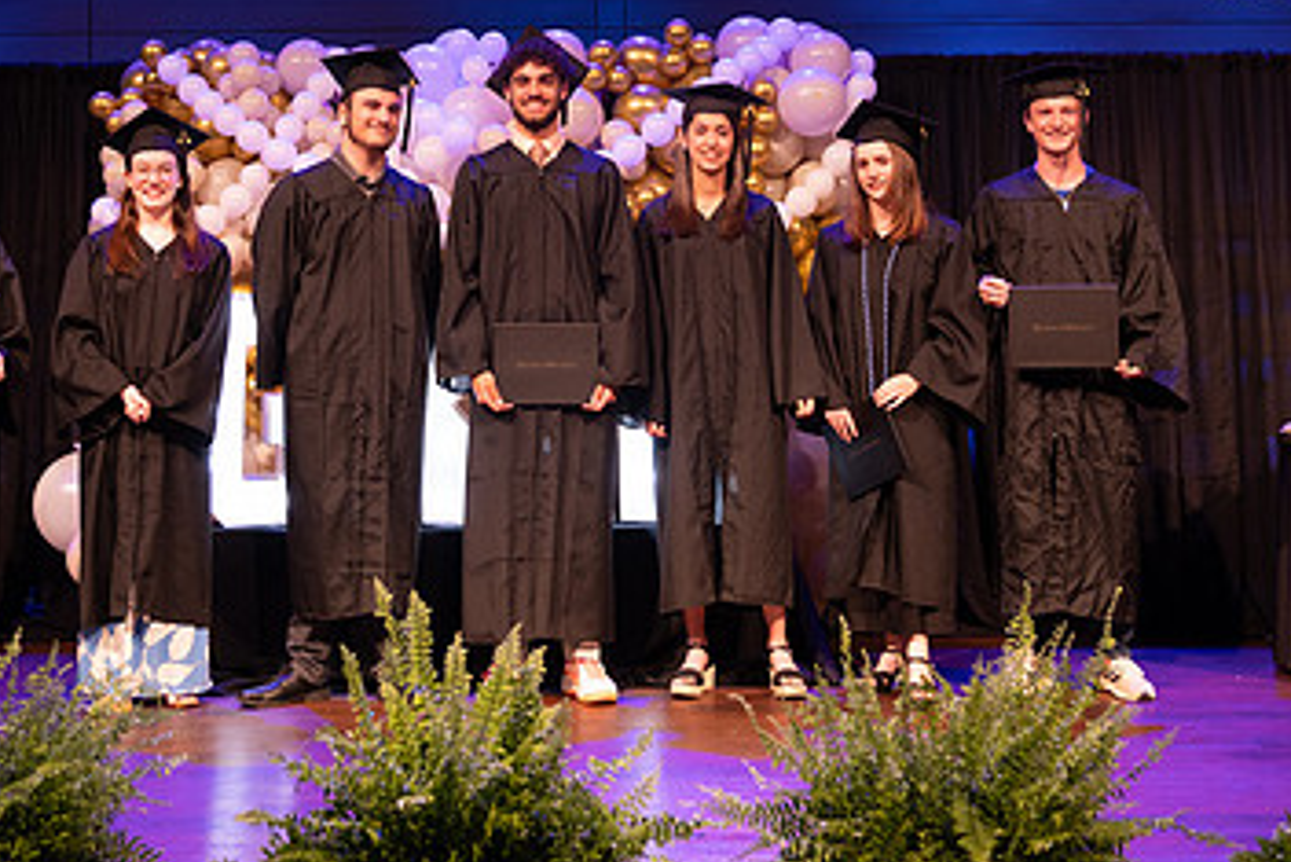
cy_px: 167
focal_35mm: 56
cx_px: 535
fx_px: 2009
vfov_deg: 23.8
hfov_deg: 35.5
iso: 1600
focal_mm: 34
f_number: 4
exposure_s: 1/200
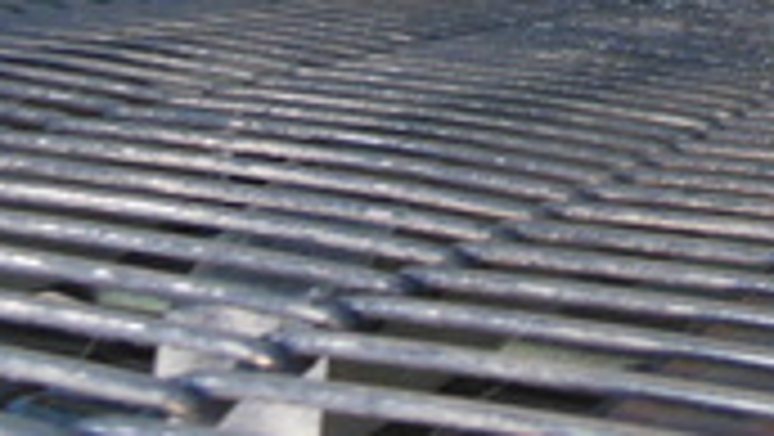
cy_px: -283
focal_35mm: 76
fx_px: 1561
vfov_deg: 14.5
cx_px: 950
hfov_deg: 24.9
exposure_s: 1/30
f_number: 3.2
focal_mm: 4.5
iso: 400
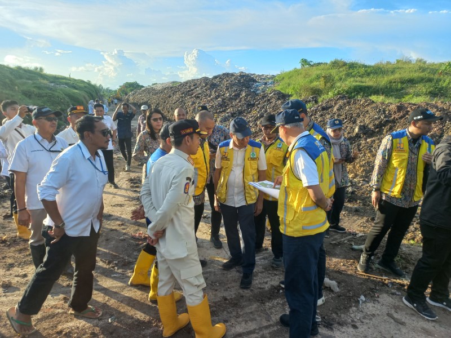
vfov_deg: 54.9
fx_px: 326
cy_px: 169
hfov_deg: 69.4
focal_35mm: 25
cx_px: 226
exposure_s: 1/191
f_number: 1.8
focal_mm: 4.6
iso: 25
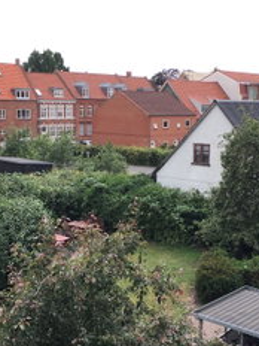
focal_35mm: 50
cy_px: 179
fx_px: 499
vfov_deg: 38.2
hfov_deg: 29.1
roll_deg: -0.6
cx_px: 125
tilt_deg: -7.3
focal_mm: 4.15
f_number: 2.2
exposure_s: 1/232
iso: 25
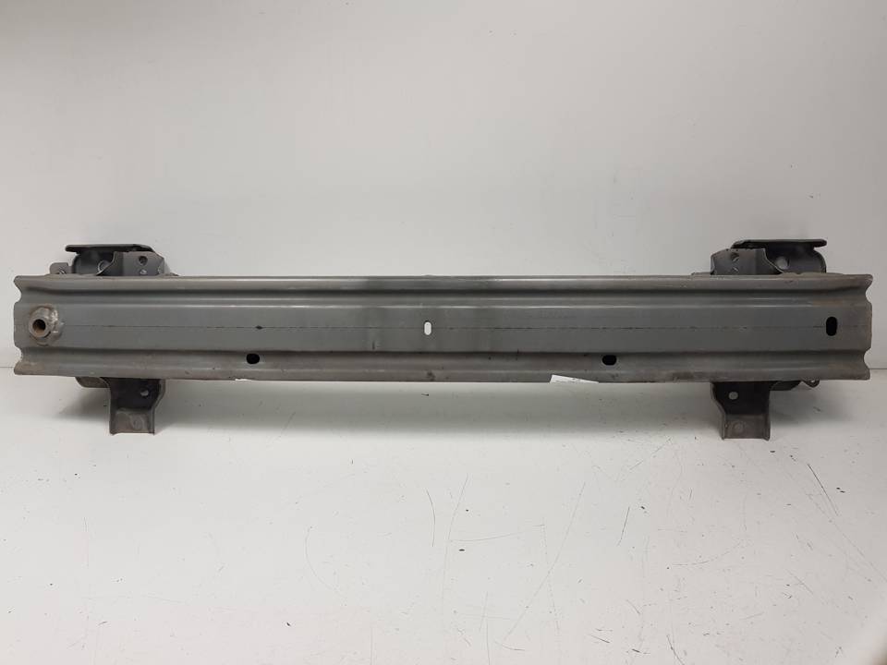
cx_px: 444
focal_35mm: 26
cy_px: 332
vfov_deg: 53.1
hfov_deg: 67.3
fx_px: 666
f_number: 1.7
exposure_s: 1/322
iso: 40
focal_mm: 4.2
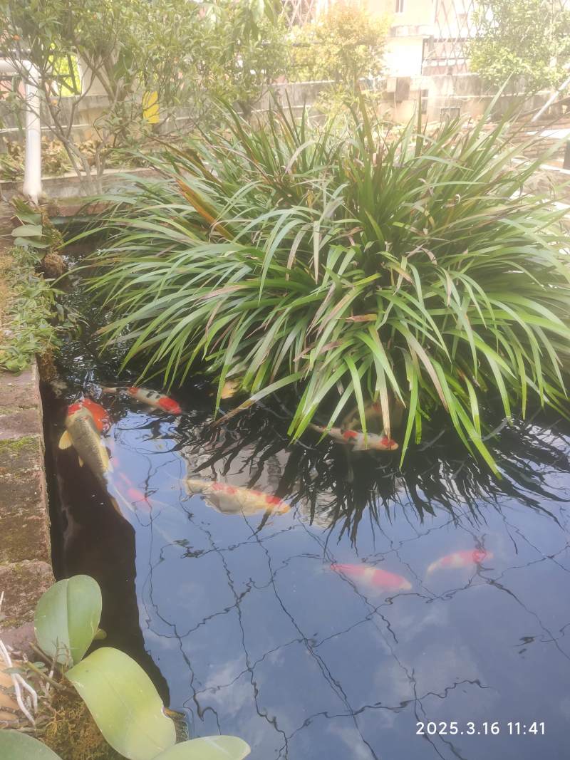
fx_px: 571
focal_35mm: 26
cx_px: 285
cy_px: 380
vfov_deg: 67.3
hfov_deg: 53.1
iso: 112
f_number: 1.75
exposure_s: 1/166
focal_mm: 4.75
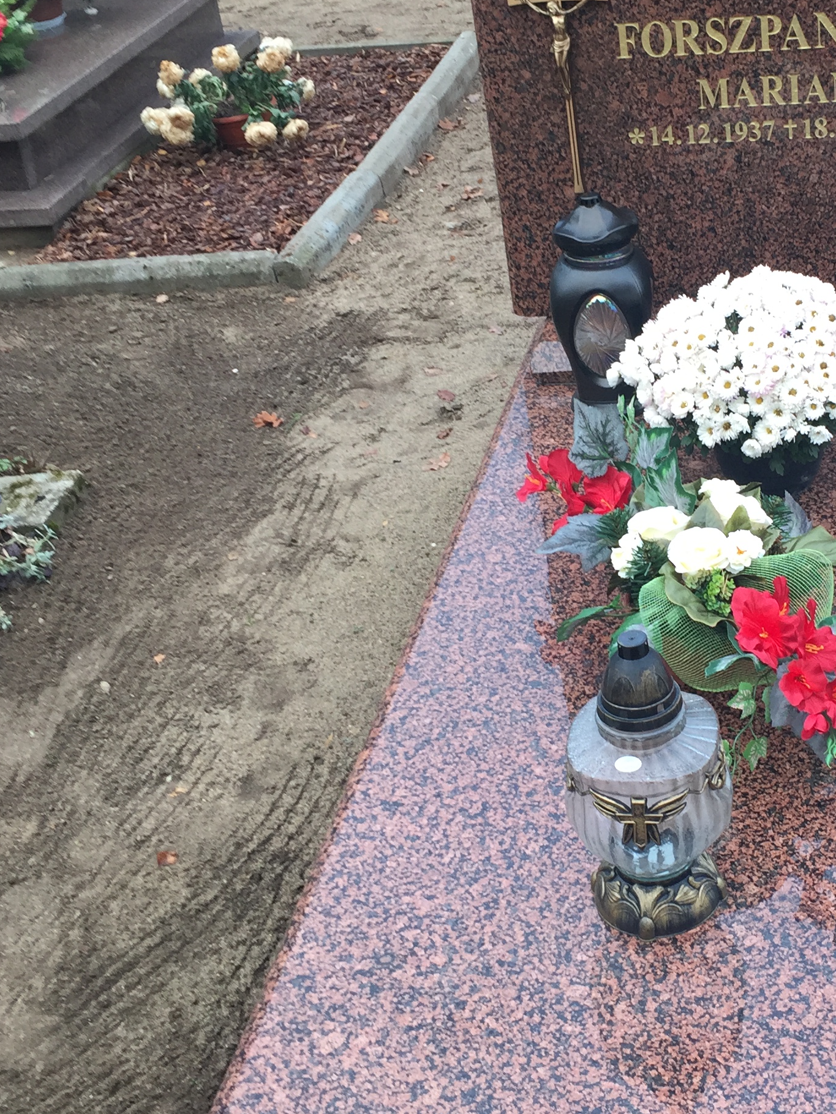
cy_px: 512
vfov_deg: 36.8
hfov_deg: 27.5
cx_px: 665
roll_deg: +4.3
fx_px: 1674
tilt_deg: -28.8
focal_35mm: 52
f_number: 2.2
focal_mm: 4.15
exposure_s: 1/100
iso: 40
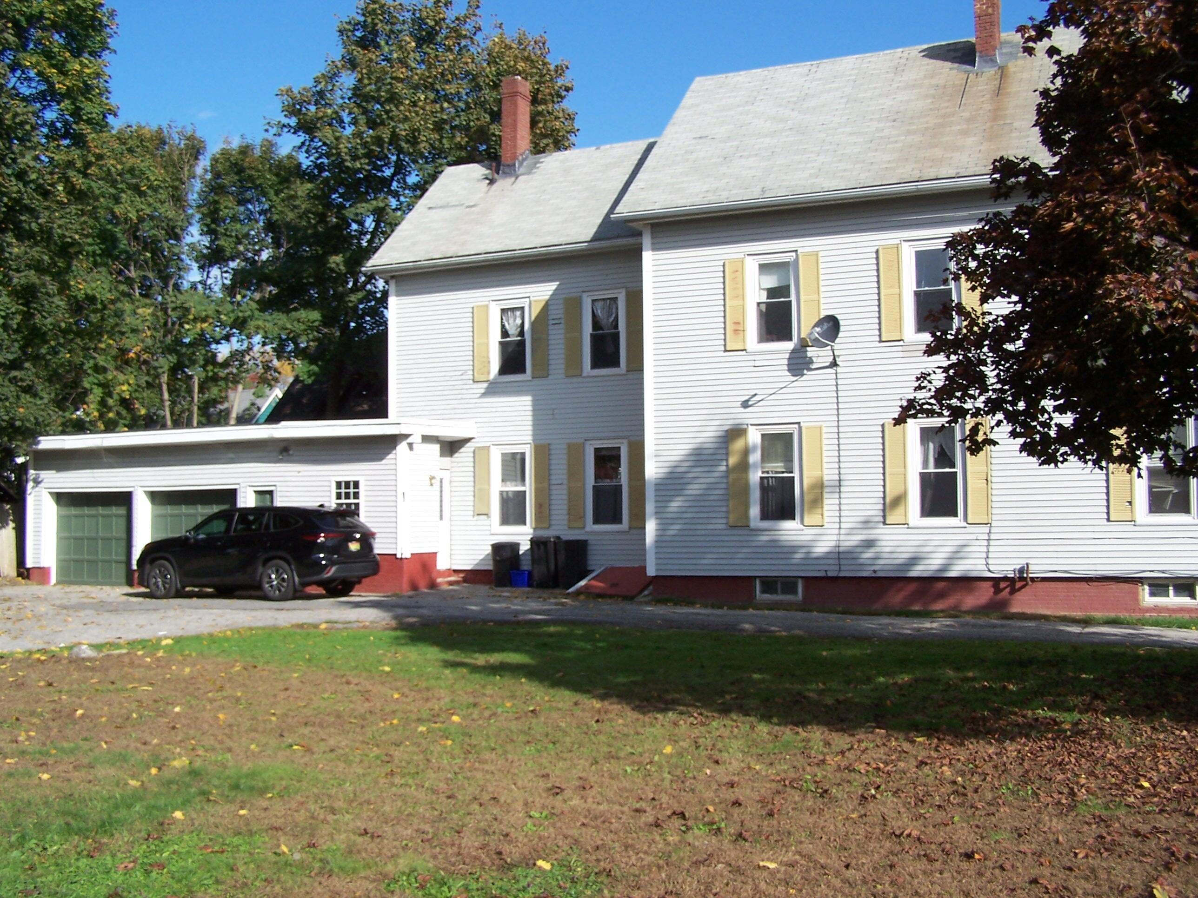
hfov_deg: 49.0
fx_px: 1315
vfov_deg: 37.7
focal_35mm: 38
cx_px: 599
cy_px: 449
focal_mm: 6.3
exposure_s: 1/750
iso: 80
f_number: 4
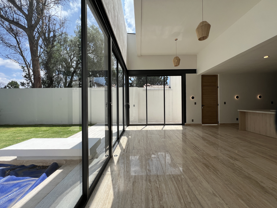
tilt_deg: -0.3
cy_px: 104
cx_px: 138
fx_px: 104
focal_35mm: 13
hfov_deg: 106.2
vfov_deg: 89.9
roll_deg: +0.5
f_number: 1.8
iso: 32
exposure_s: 1/1468
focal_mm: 1.57
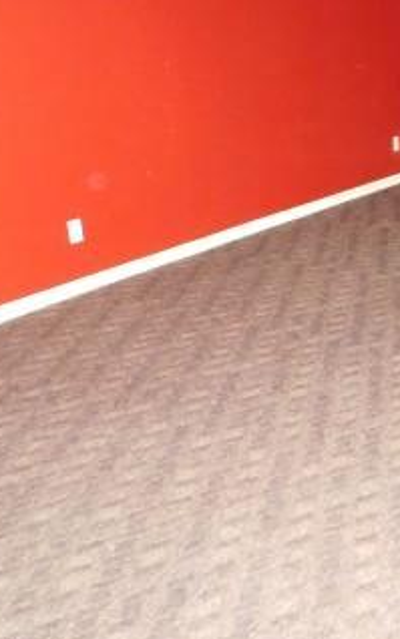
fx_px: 854
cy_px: 219
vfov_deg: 40.6
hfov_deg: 23.9
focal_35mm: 49
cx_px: 484
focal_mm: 4
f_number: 3
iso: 1400
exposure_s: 1/30
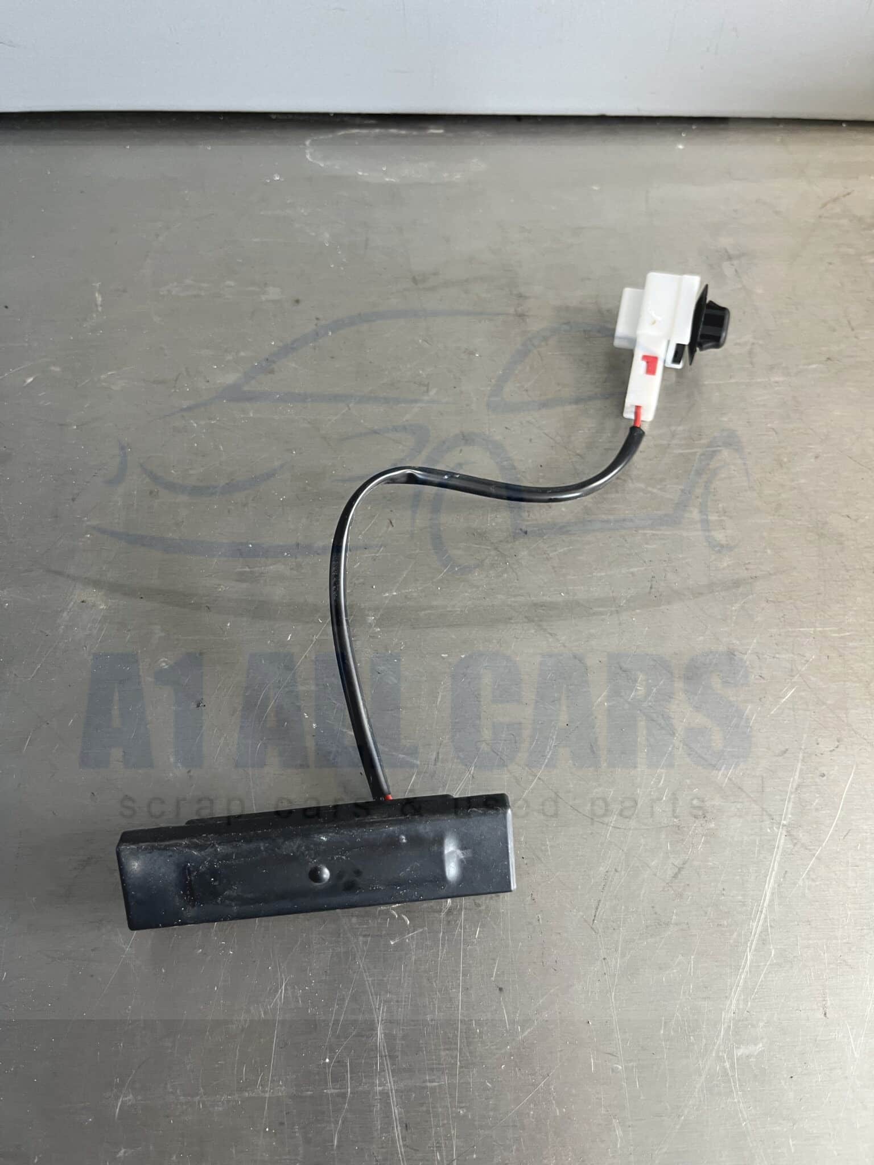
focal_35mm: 26
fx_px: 875
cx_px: 437
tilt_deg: -65.9
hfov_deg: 53.1
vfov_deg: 67.3
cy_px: 582
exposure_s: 1/71
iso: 125
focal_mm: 5.1
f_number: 1.6
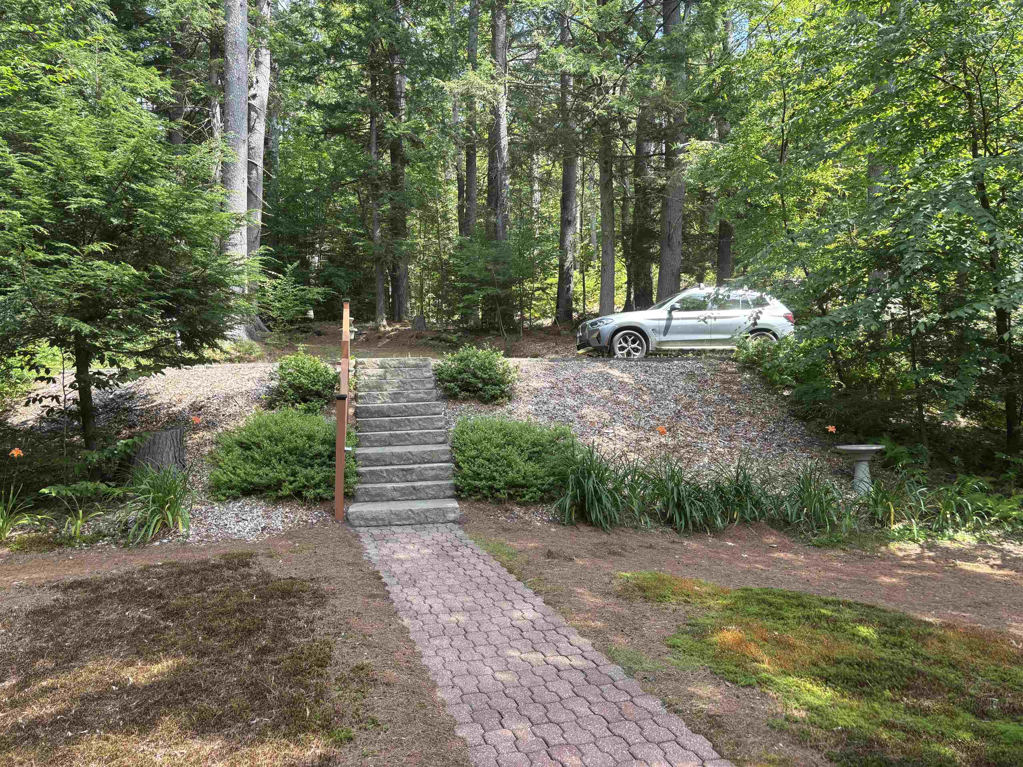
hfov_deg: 67.3
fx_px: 768
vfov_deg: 53.1
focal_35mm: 26
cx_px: 512
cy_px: 384
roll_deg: +0.5
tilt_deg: +2.7
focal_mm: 5.96
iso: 50
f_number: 1.6
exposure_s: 1/243
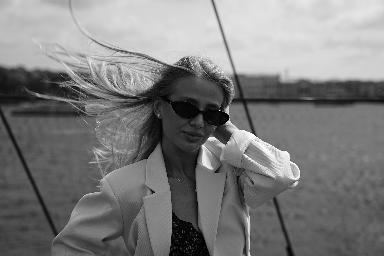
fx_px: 683
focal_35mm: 64
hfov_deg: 31.4
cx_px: 192
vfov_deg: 21.2
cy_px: 128
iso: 100
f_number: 2.8
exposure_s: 1/250
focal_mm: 43.2
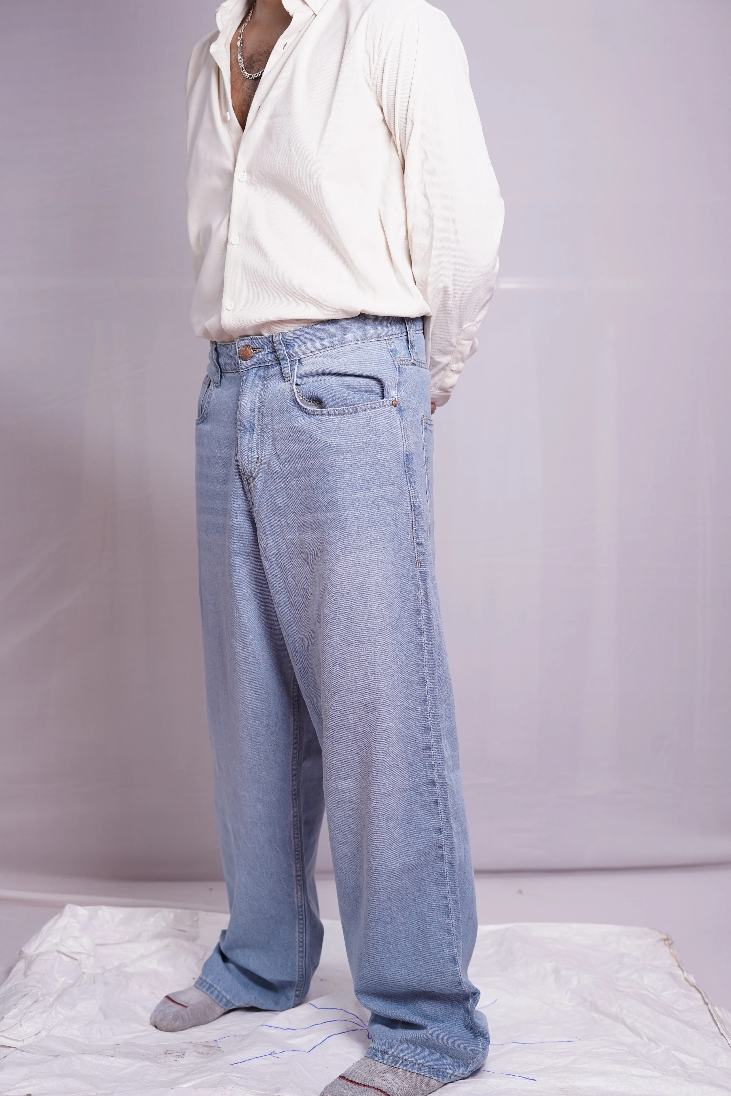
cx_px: 366
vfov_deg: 39.6
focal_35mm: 50
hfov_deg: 27.0
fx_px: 1523
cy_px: 548
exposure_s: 1/100
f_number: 3.5
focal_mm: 50
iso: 640
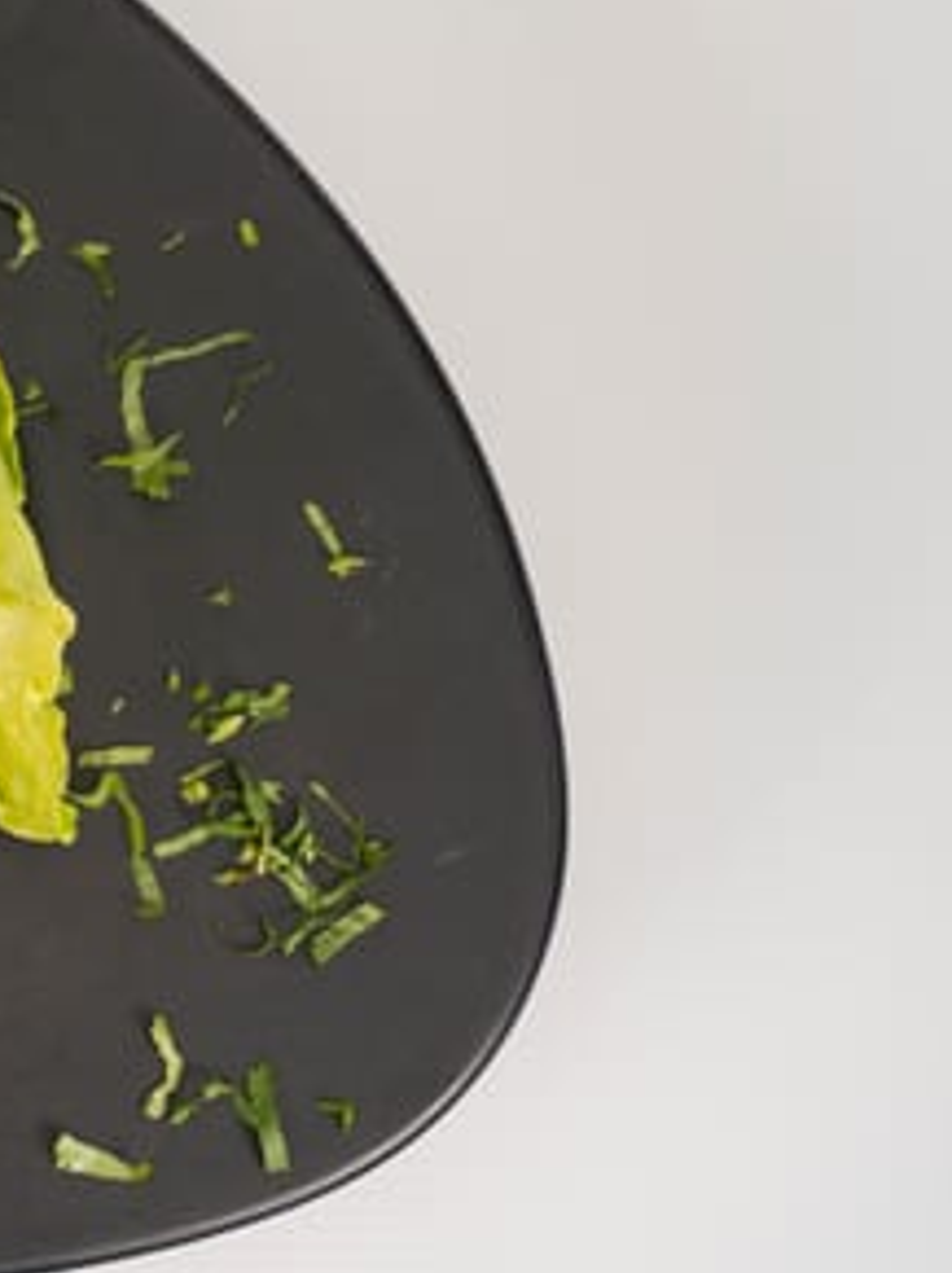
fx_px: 4443
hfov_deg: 11.9
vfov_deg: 16.3
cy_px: 487
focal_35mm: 121
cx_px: -268
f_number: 4
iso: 100
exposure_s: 1/160
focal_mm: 57
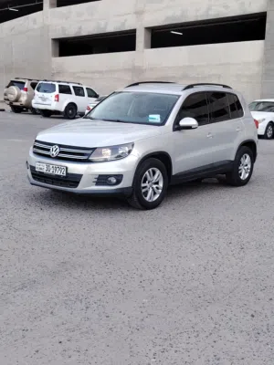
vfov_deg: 39.7
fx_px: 507
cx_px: 137
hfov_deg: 30.3
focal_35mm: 48
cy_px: 182
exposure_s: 1/100
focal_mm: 5.25
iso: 104
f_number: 1.75
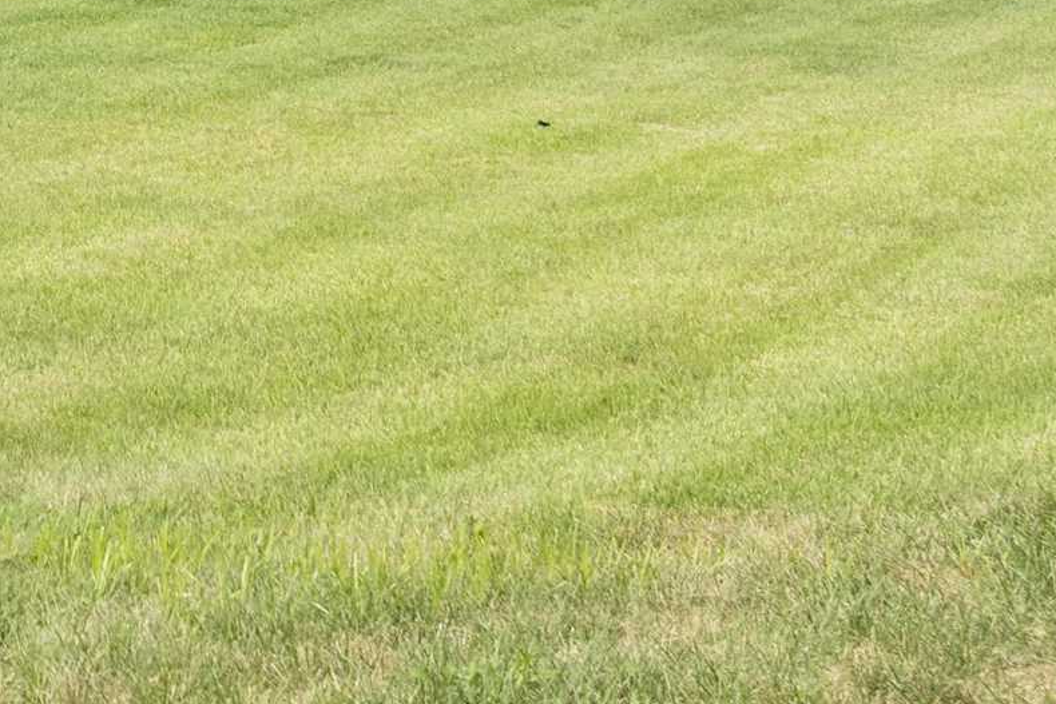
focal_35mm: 97
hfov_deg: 19.5
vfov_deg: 13.3
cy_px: -365
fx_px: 2846
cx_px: -302
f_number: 2.8
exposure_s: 1/1250
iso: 100
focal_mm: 12.29
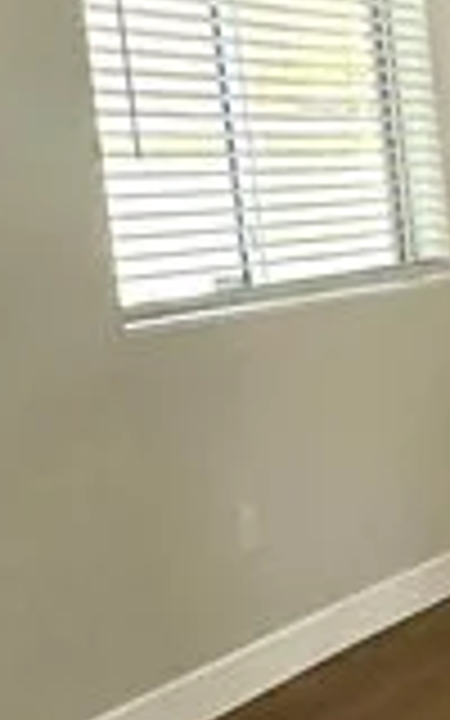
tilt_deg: -6.4
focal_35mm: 95
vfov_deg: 21.9
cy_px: 360
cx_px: 1278
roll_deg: +3.1
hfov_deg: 10.5
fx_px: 1864
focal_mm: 2.22
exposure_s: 1/120
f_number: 2.2
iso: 200
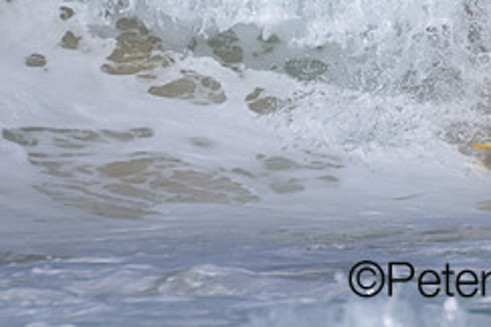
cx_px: 505
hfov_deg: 0.9
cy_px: -56
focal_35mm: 2387
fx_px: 32553
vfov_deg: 0.6
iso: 450
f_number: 11
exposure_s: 1/2000
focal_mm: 1000
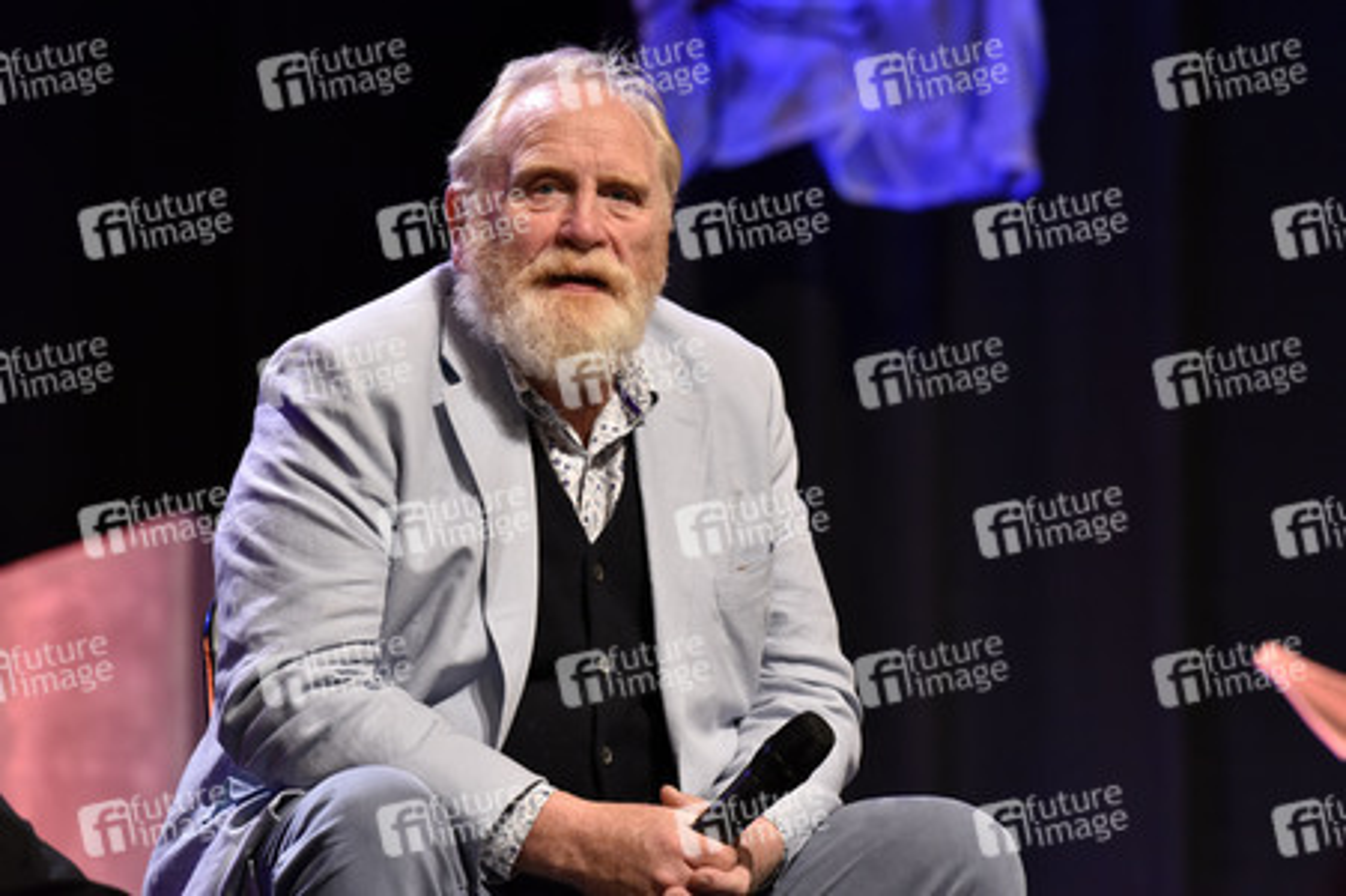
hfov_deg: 7.6
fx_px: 10087
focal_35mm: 270
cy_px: 448
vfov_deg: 5.1
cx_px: 673
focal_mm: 270
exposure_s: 1/125
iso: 2500
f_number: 5.6
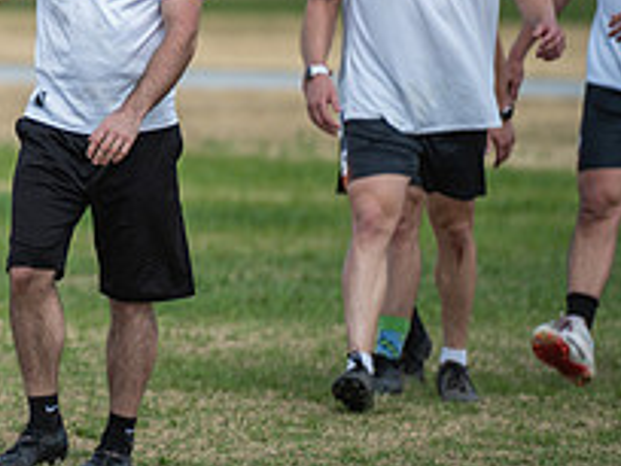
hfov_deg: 3.3
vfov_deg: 2.5
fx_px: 10782
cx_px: -228
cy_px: 43
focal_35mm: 601
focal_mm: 200
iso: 160
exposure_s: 1/3200
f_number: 3.2
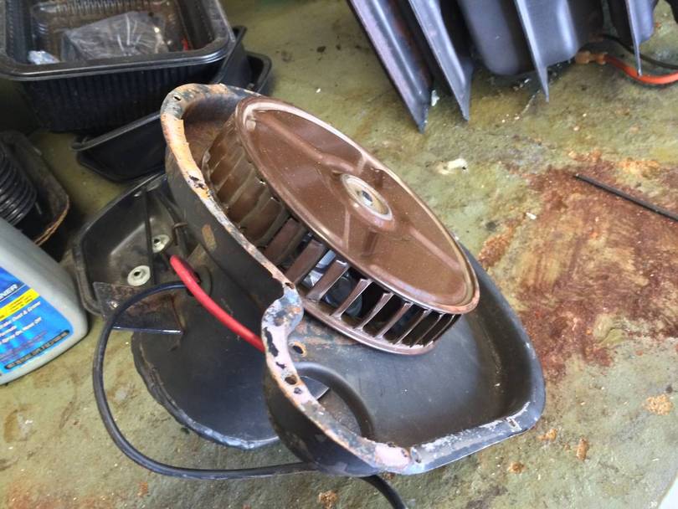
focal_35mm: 30
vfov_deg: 46.8
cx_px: 339
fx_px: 588
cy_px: 254
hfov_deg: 59.9
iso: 320
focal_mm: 4.12
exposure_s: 1/30
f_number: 2.2
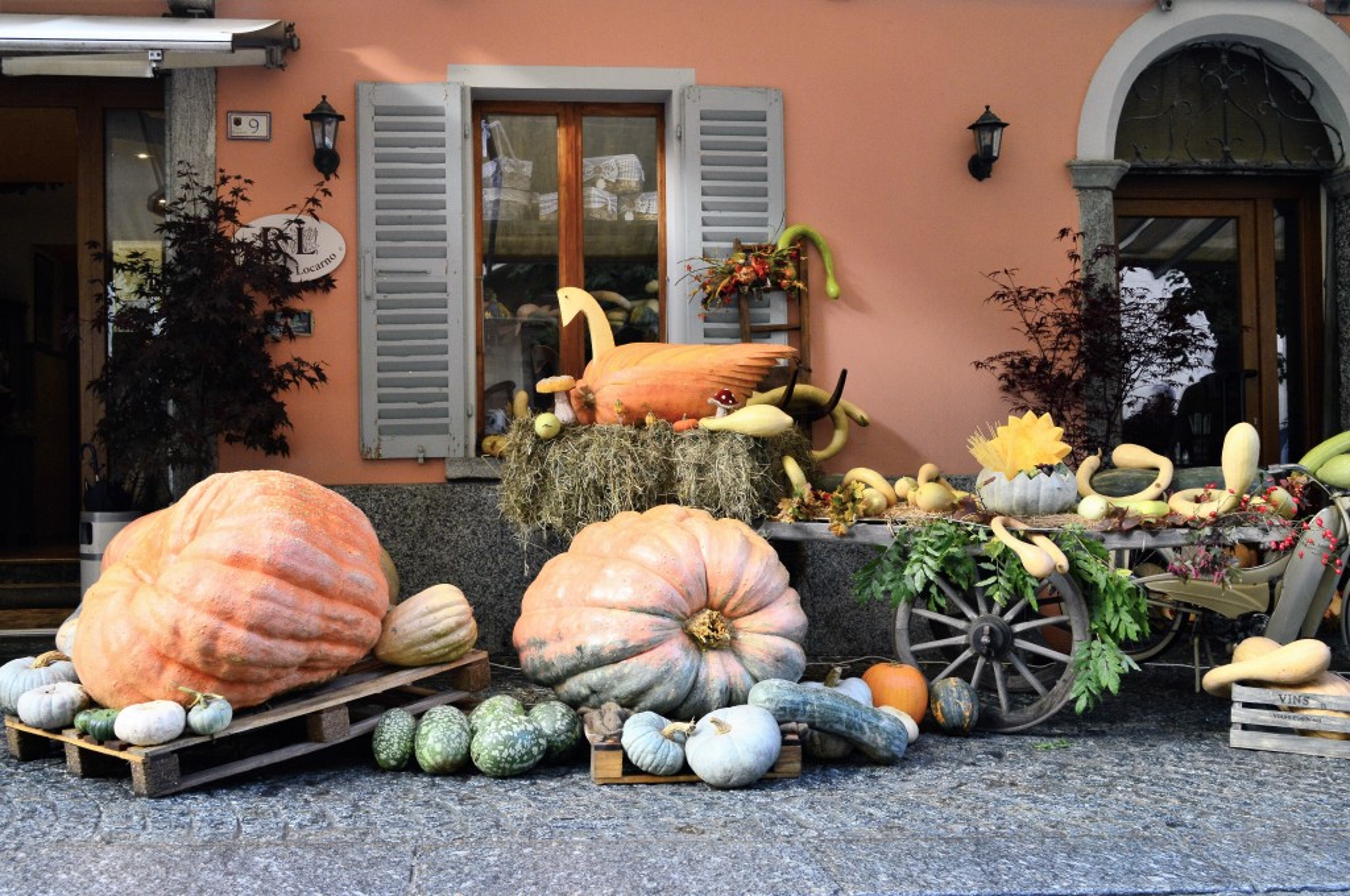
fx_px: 1461
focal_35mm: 39
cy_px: 448
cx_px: 675
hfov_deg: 49.6
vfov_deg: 34.1
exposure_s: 1/80
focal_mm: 26
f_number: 7.1
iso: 640
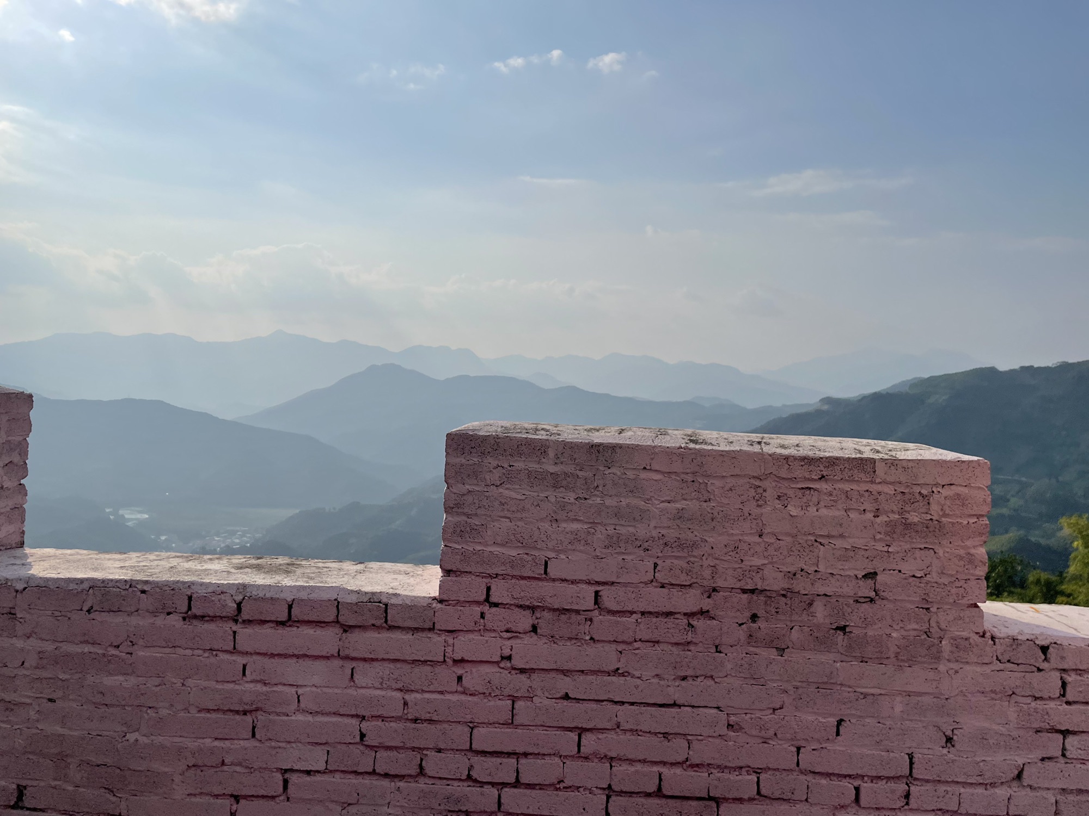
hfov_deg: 67.3
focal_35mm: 26
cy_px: 408
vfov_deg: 53.1
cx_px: 544
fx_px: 818
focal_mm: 4.2
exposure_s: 1/14925
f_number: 1.6
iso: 32
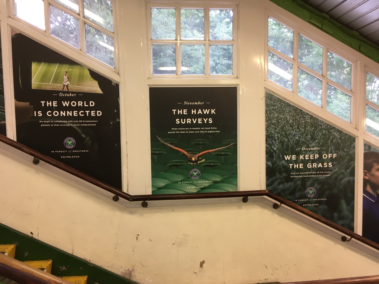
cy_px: 142
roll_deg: +0.9
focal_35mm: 29
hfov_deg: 61.7
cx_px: 190
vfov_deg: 48.2
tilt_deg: -2.7
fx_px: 318
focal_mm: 4.15
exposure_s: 1/33
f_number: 2.2
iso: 80
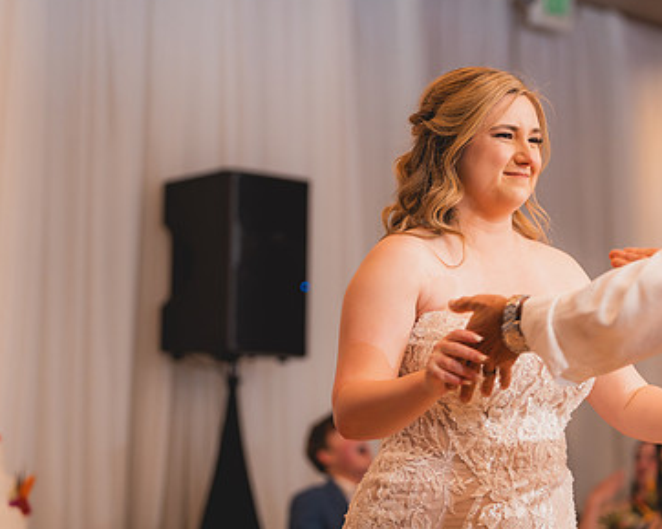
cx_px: 510
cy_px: 254
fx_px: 2565
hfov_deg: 14.6
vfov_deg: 11.8
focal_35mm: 131
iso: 1000
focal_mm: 87
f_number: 2.8
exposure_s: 1/160
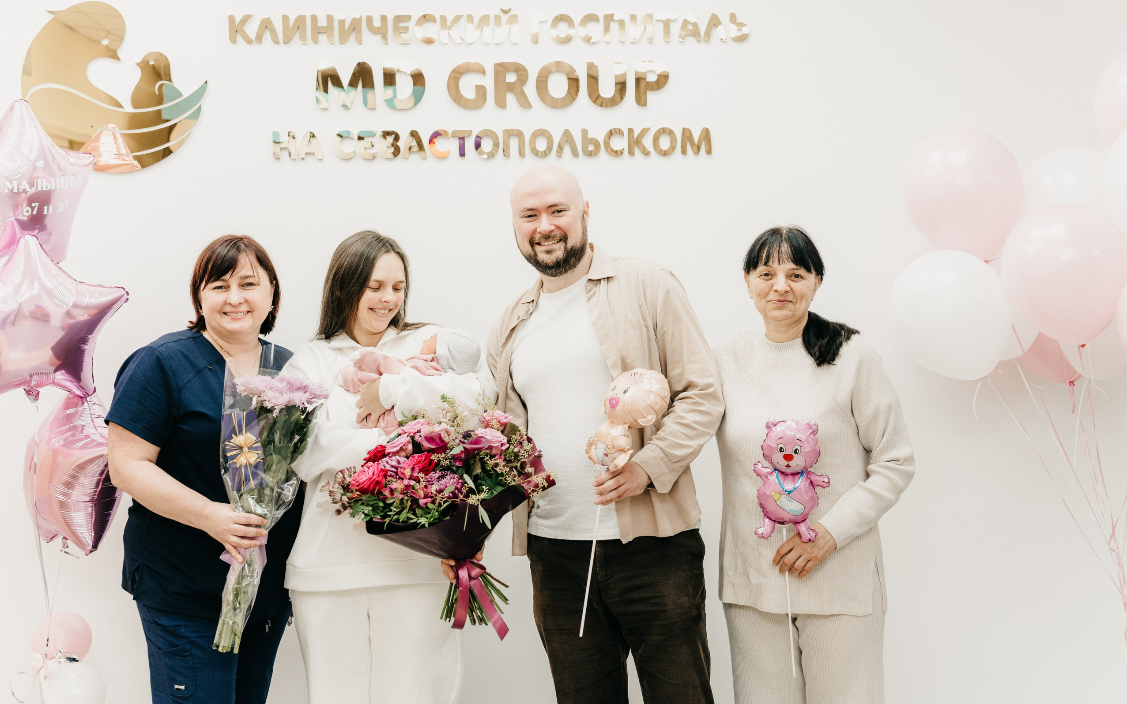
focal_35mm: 55
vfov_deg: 23.5
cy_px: 316
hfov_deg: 36.9
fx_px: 1689
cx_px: 606
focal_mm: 50
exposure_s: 1/160
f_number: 4
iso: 250
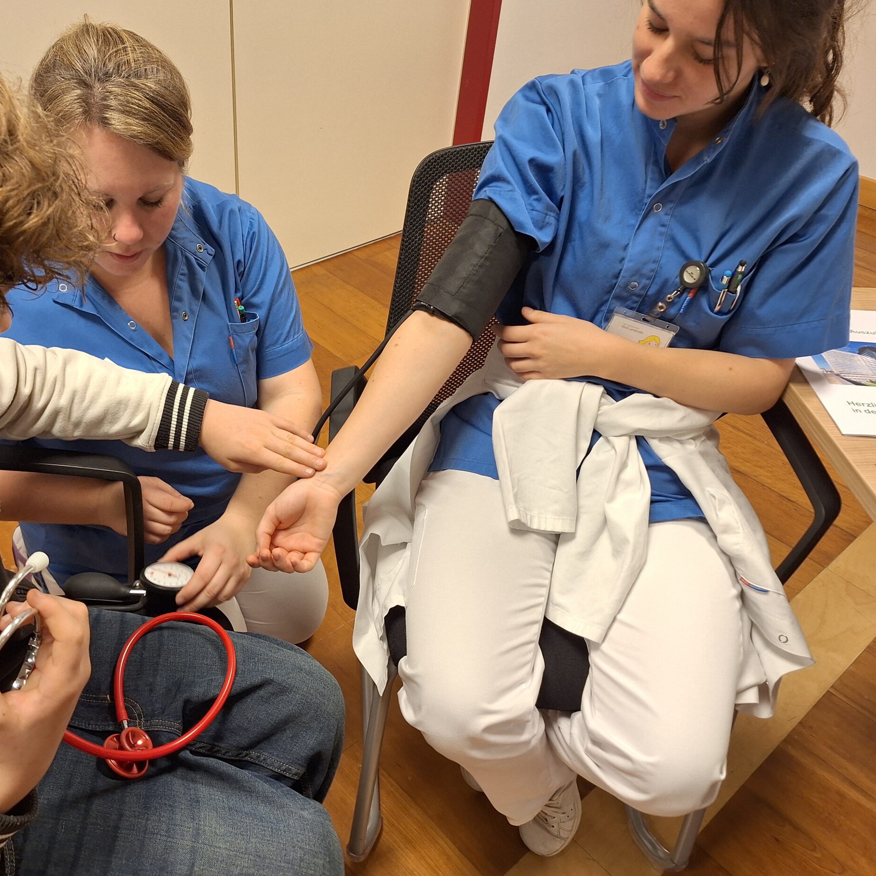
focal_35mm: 28
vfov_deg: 57.3
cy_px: 446
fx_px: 802
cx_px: 329
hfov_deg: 56.6
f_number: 1.8
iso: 64
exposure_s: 1/40
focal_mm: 5.54
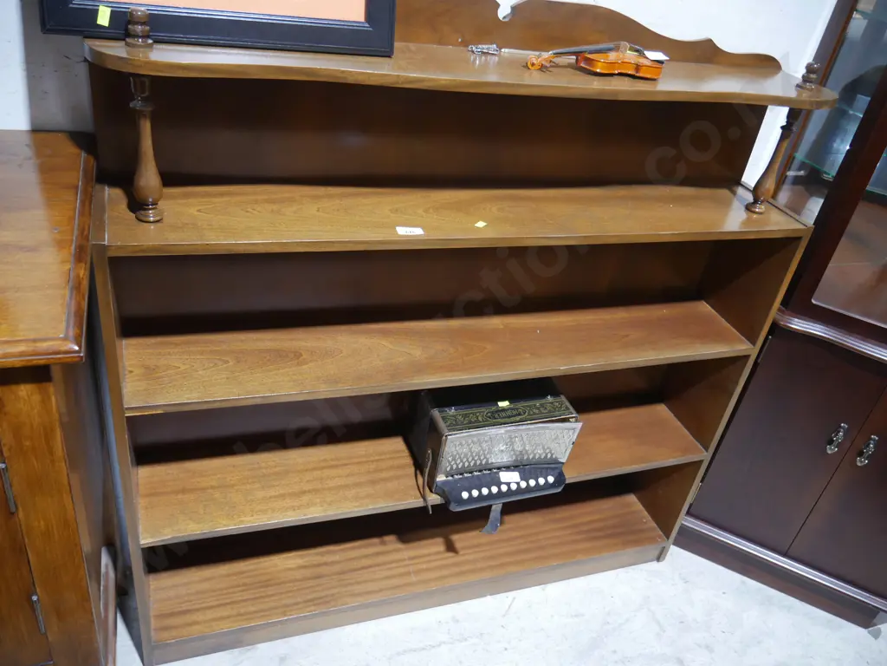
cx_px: 444
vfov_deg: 49.7
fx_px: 717
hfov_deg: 63.4
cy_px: 333
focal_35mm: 28
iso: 1000
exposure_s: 1/60
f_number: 3.5
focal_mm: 14
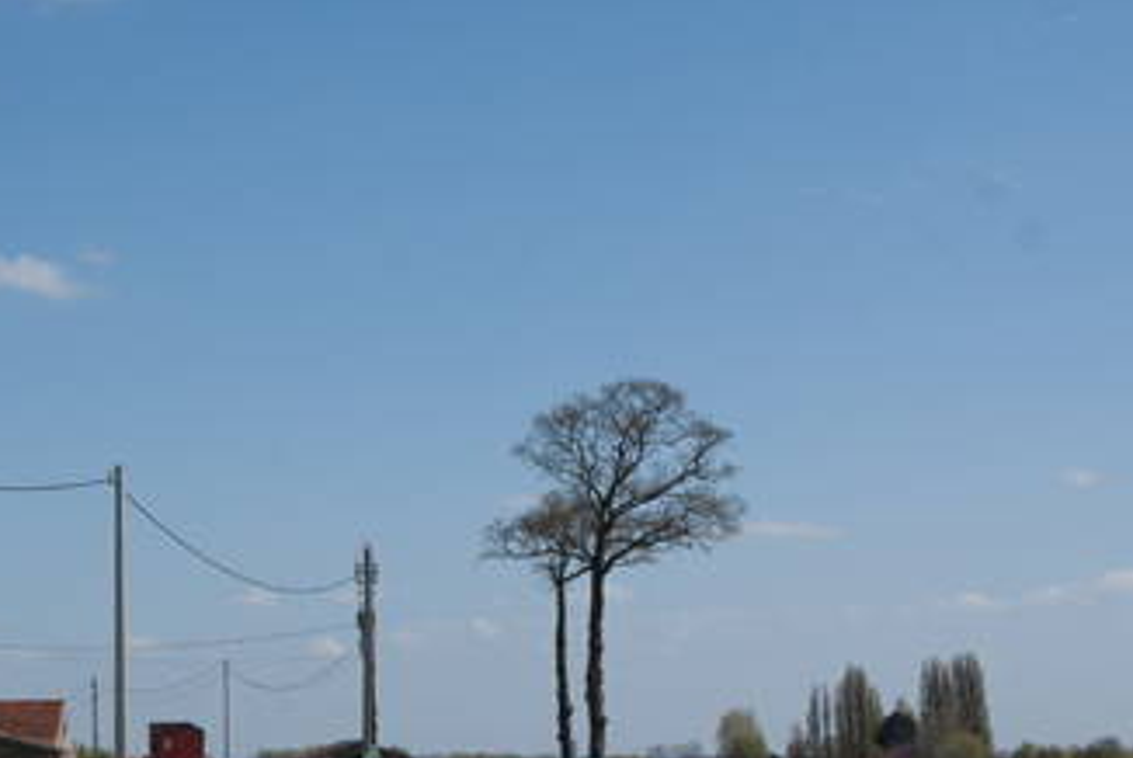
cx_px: 278
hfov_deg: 21.9
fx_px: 2898
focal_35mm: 92
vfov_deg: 14.8
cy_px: 575
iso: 100
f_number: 8
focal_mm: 40
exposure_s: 1/500
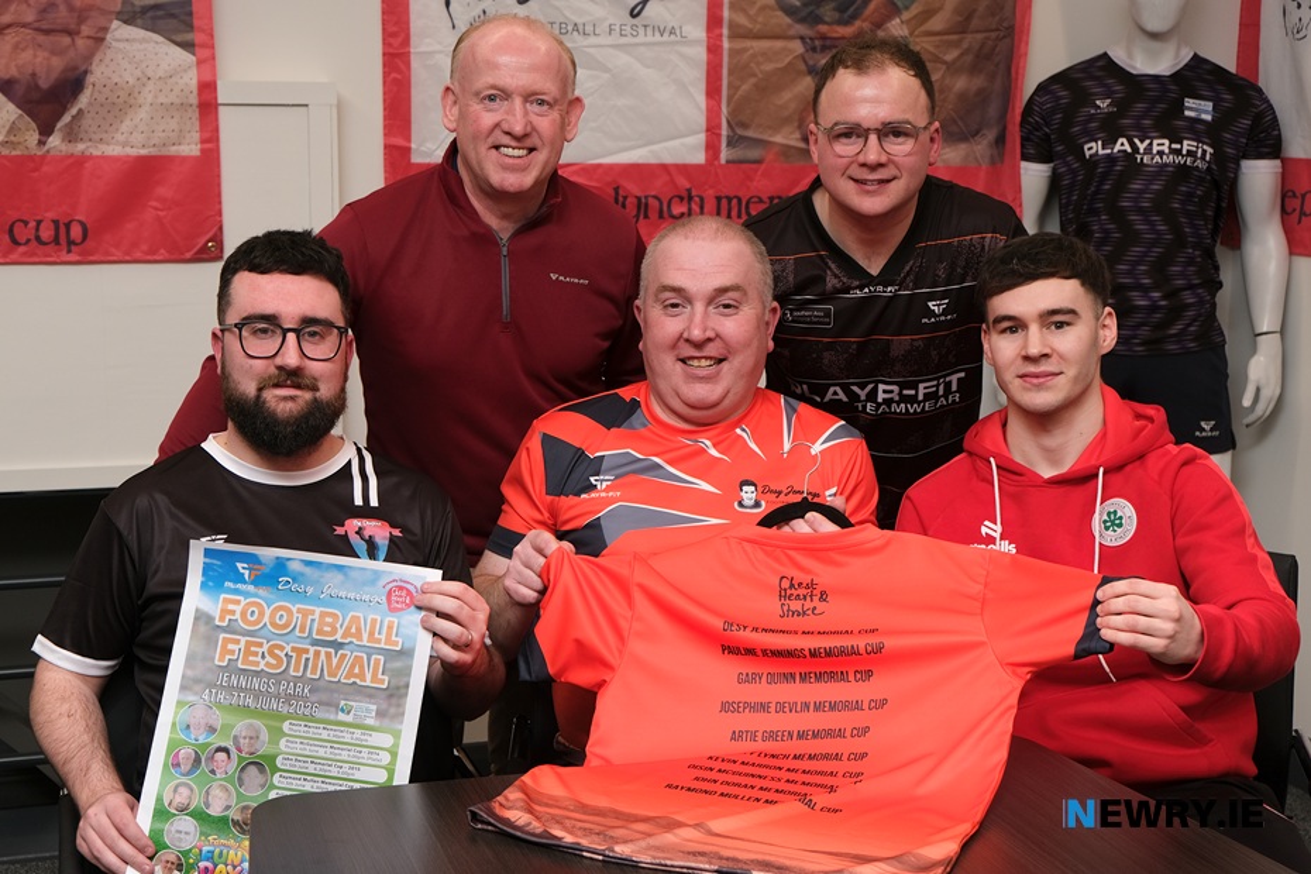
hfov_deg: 43.6
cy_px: 437
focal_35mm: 45
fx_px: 1639
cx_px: 656
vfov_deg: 29.9
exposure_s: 1/125
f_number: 4.5
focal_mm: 30.2
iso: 400
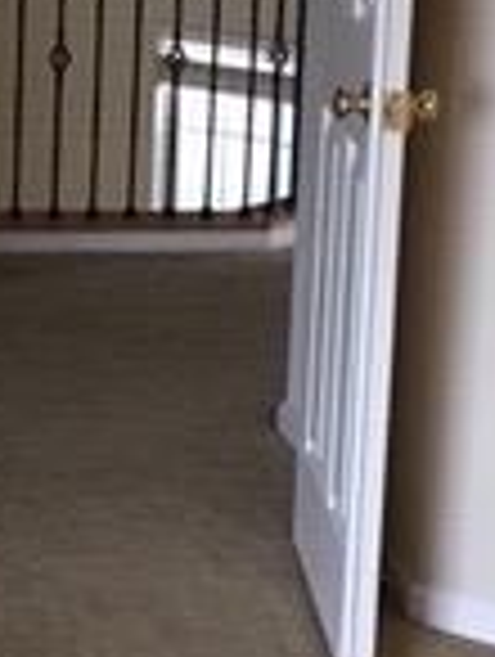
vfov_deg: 15.5
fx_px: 2414
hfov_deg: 11.6
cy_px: 328
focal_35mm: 127
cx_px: 4
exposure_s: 1/15
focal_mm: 4.15
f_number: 2.2
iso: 80
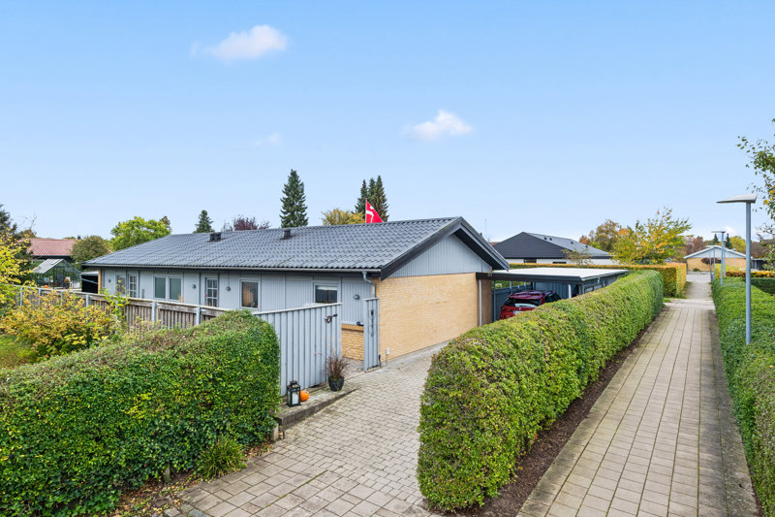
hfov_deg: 84.0
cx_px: 388
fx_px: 430
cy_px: 258
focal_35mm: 20
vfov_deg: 61.9
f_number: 10
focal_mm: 20
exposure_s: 1/25
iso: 250
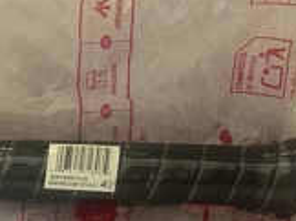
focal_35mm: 104
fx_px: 888
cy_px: 401
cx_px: -166
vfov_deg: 12.8
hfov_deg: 16.9
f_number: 1.78
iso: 500
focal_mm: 6.86
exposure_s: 1/60
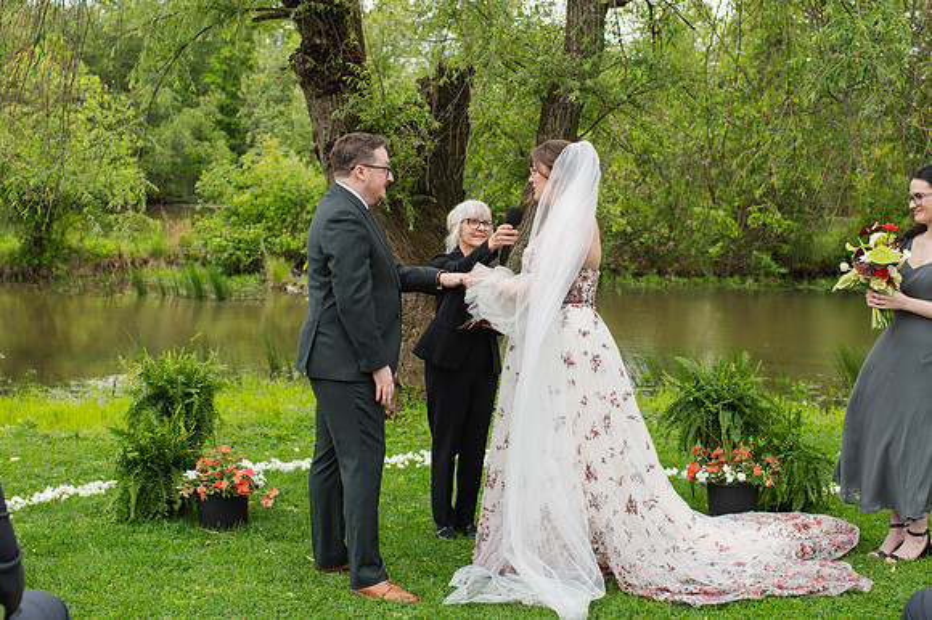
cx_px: 464
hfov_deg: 42.0
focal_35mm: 47
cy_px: 328
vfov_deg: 28.6
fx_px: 1215
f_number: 3.5
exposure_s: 1/500
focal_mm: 35
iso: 125
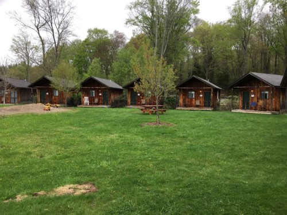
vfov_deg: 48.2
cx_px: 144
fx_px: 240
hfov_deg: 61.7
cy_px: 108
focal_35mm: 29
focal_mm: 4.15
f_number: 2.2
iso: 25
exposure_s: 1/234
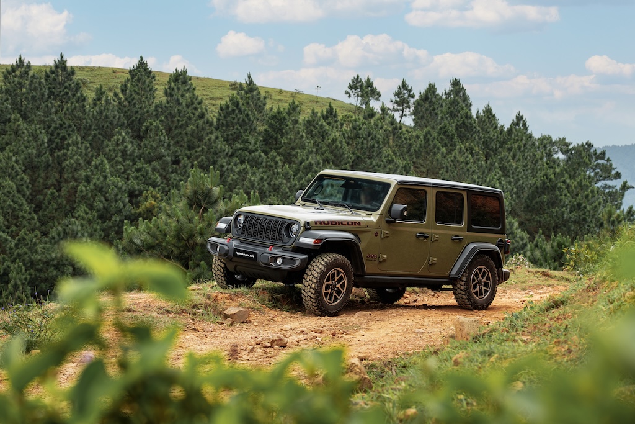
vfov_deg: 15.9
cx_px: 318
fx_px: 1517
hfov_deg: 23.6
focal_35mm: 86
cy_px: 212
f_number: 5.6
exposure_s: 1/250
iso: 400
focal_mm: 86
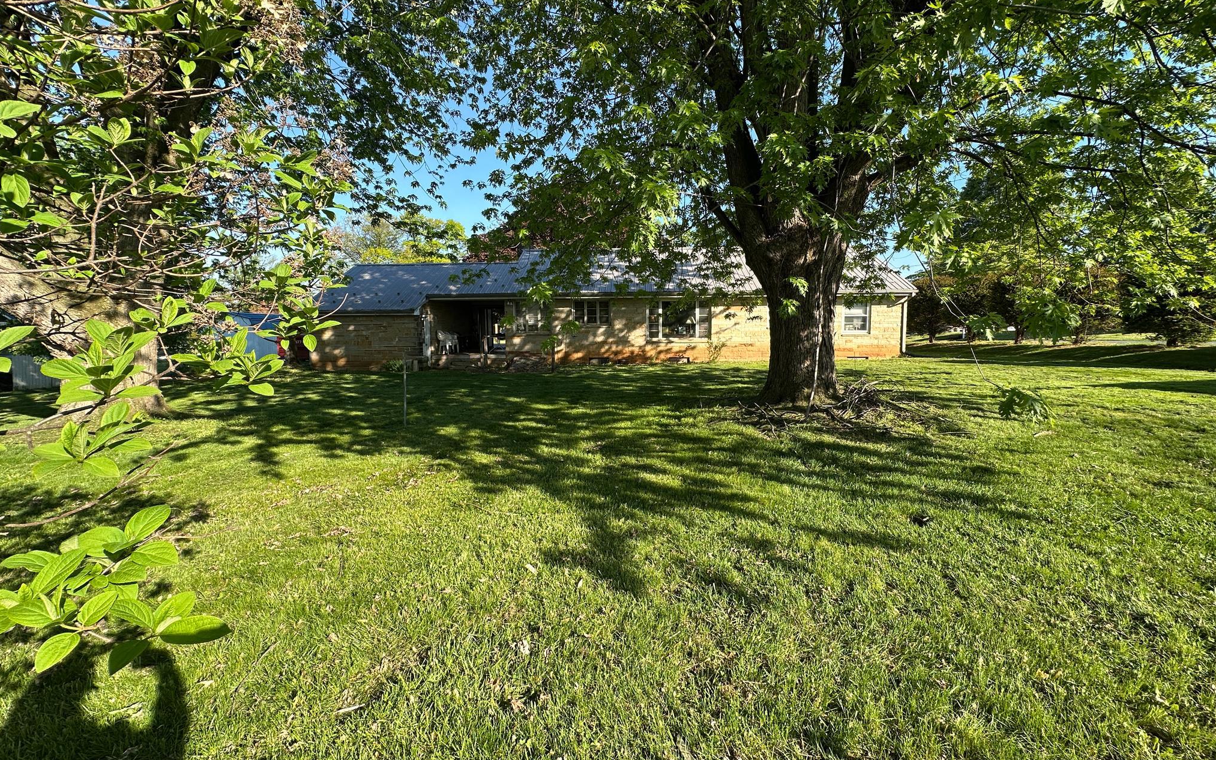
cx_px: 613
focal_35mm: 15
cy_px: 361
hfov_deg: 101.5
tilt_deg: -5.0
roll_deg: +0.4
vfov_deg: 74.7
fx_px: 497
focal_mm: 2.22
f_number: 2.2
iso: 40
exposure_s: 1/450
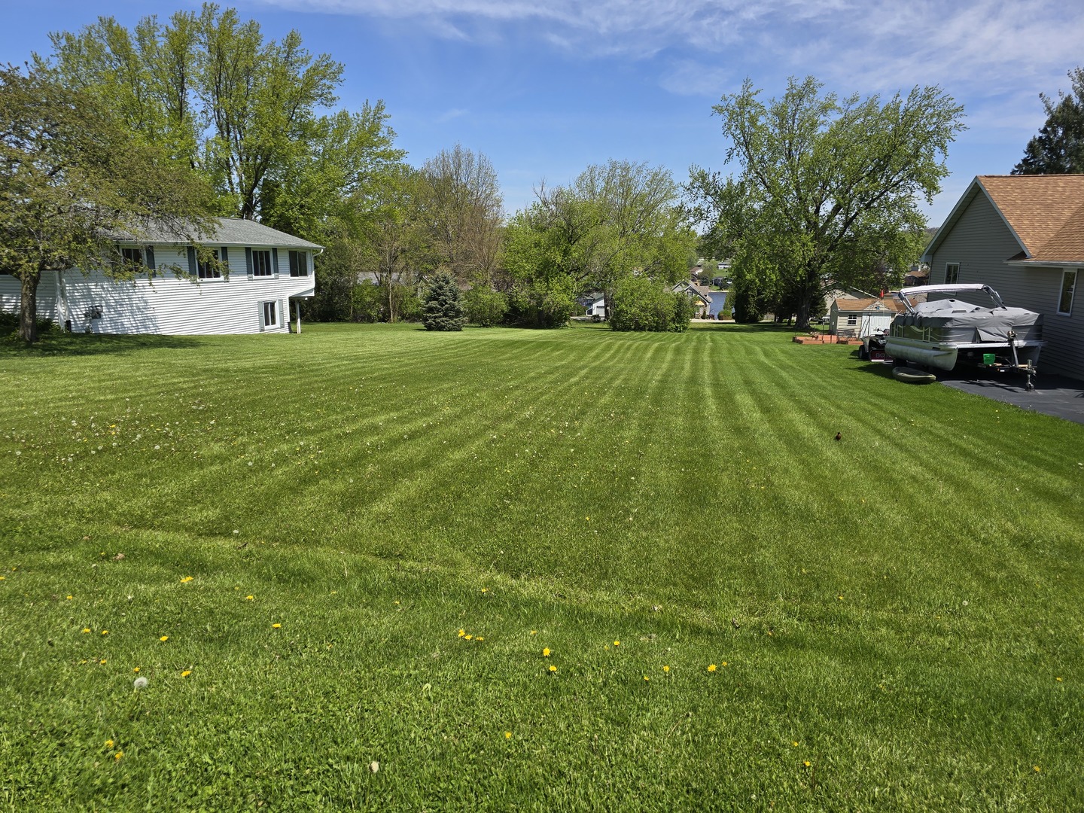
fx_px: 720
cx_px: 542
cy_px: 406
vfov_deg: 58.9
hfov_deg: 73.9
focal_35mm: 23
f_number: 1.7
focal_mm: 6.3
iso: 12
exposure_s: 1/1002
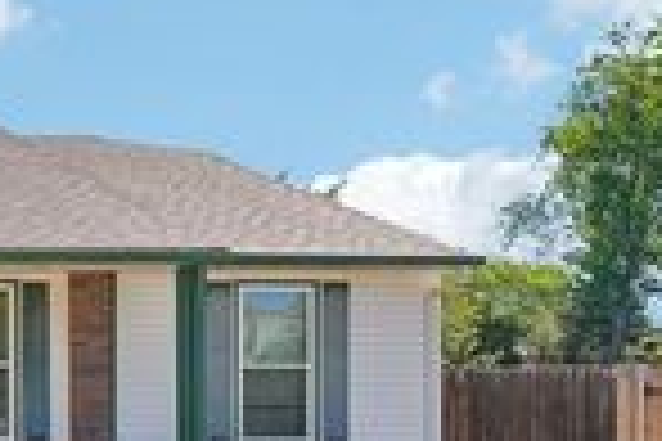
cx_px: -365
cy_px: 412
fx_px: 938
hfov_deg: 26.3
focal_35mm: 51
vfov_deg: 25.5
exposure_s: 1/400
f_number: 8
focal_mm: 10
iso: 800
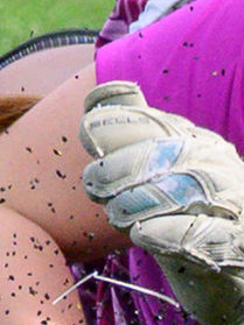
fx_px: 48354
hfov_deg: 0.3
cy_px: -921
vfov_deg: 0.4
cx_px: 735
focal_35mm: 5141
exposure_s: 1/1600
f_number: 5
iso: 560
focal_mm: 190
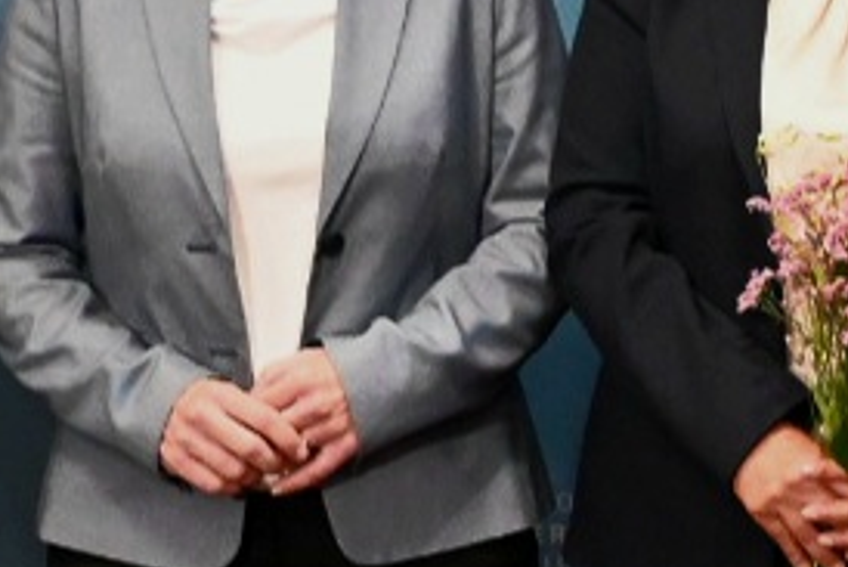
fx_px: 4191
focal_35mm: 178
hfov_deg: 10.8
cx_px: 1501
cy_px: 378
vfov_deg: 7.7
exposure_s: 1/60.2
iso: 5000
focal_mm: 21
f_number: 4
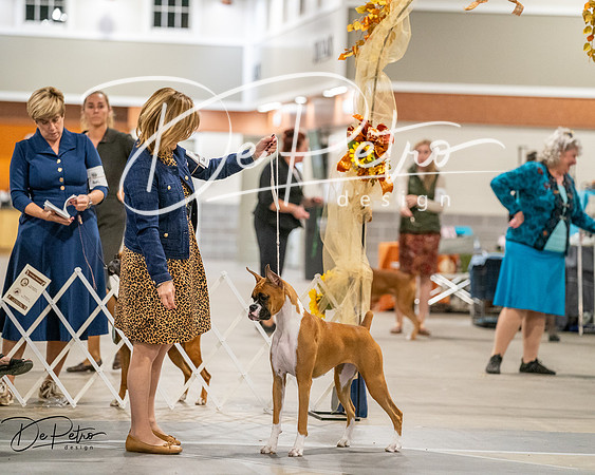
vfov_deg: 8.9
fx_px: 3053
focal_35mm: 173
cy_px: 238
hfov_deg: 11.1
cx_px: 298
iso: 6400
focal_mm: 154
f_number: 3.5
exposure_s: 1/250
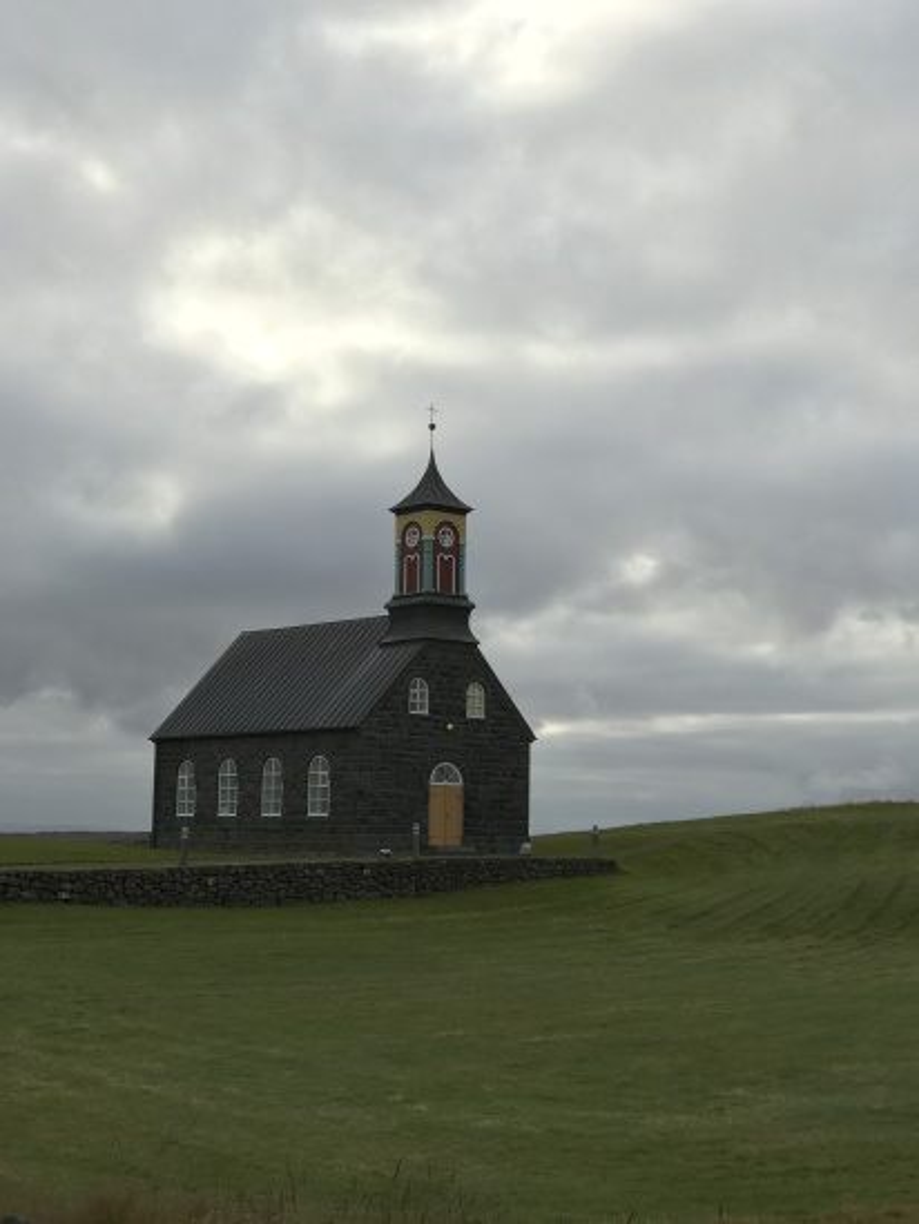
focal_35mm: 57
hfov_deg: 25.7
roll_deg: -1.2
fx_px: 2017
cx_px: 460
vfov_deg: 33.8
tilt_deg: +8.4
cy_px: 612
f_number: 2.8
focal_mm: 6.6
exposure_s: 1/577
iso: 20
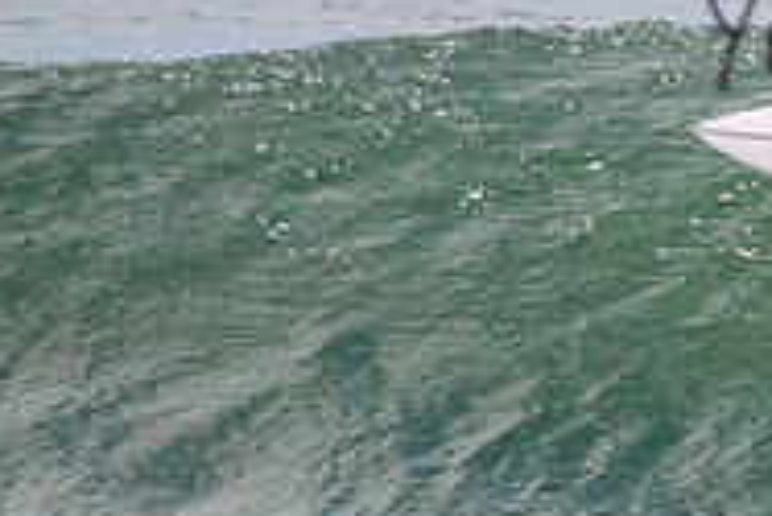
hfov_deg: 0.8
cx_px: 1123
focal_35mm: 2486
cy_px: -10
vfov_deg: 0.6
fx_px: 53351
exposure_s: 1/2000
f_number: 11
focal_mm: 800
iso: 1000
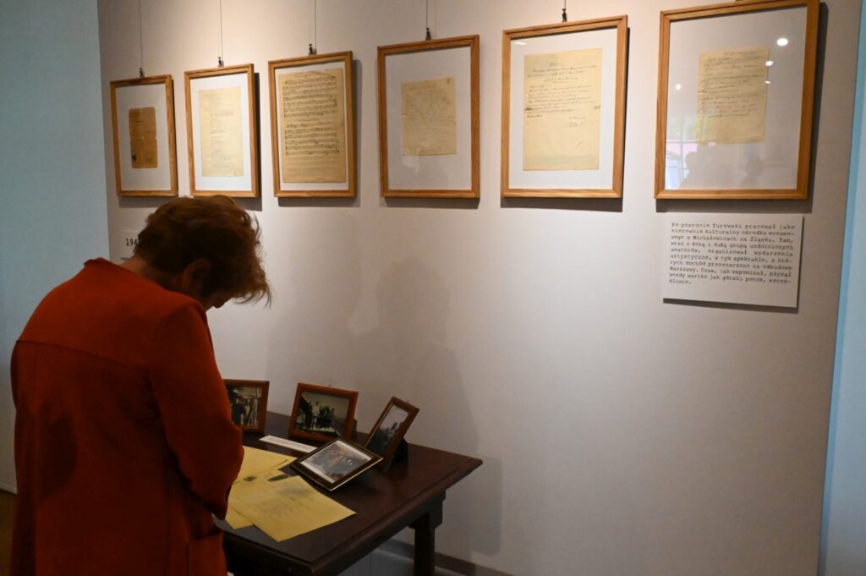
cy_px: 288
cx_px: 433
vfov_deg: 42.9
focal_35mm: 30
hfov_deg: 61.1
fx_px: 733
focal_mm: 30.5
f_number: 13
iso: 20000
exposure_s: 1/640
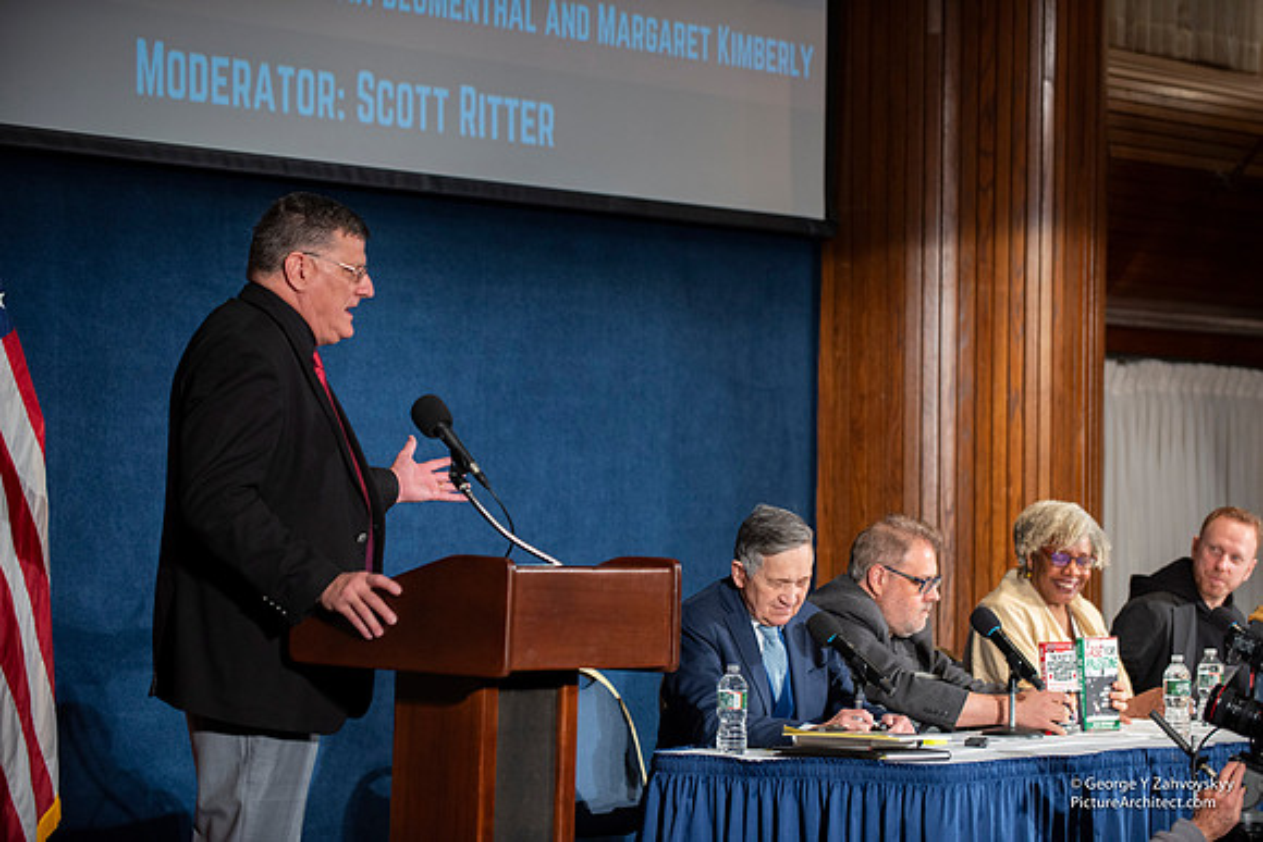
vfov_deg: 11.4
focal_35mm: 120
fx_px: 4211
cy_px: 421
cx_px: 632
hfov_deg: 17.1
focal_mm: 120
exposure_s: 1/200
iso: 1600
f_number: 3.5
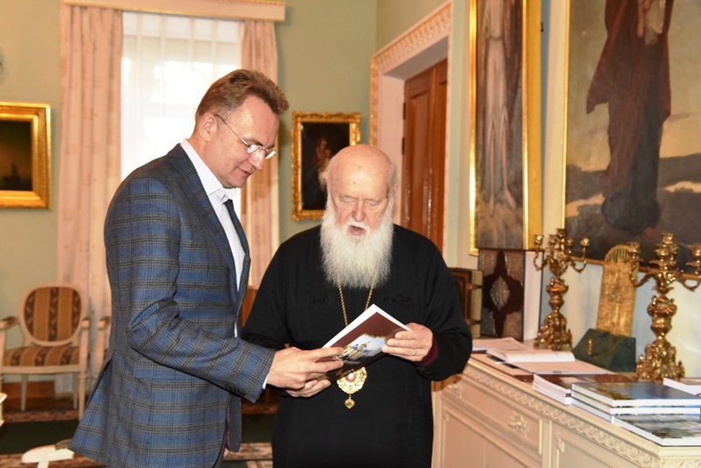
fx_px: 857
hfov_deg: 44.5
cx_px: 350
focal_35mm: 44
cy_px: 234
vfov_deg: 30.5
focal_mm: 44
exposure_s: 1/60
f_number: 7.1
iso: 4000
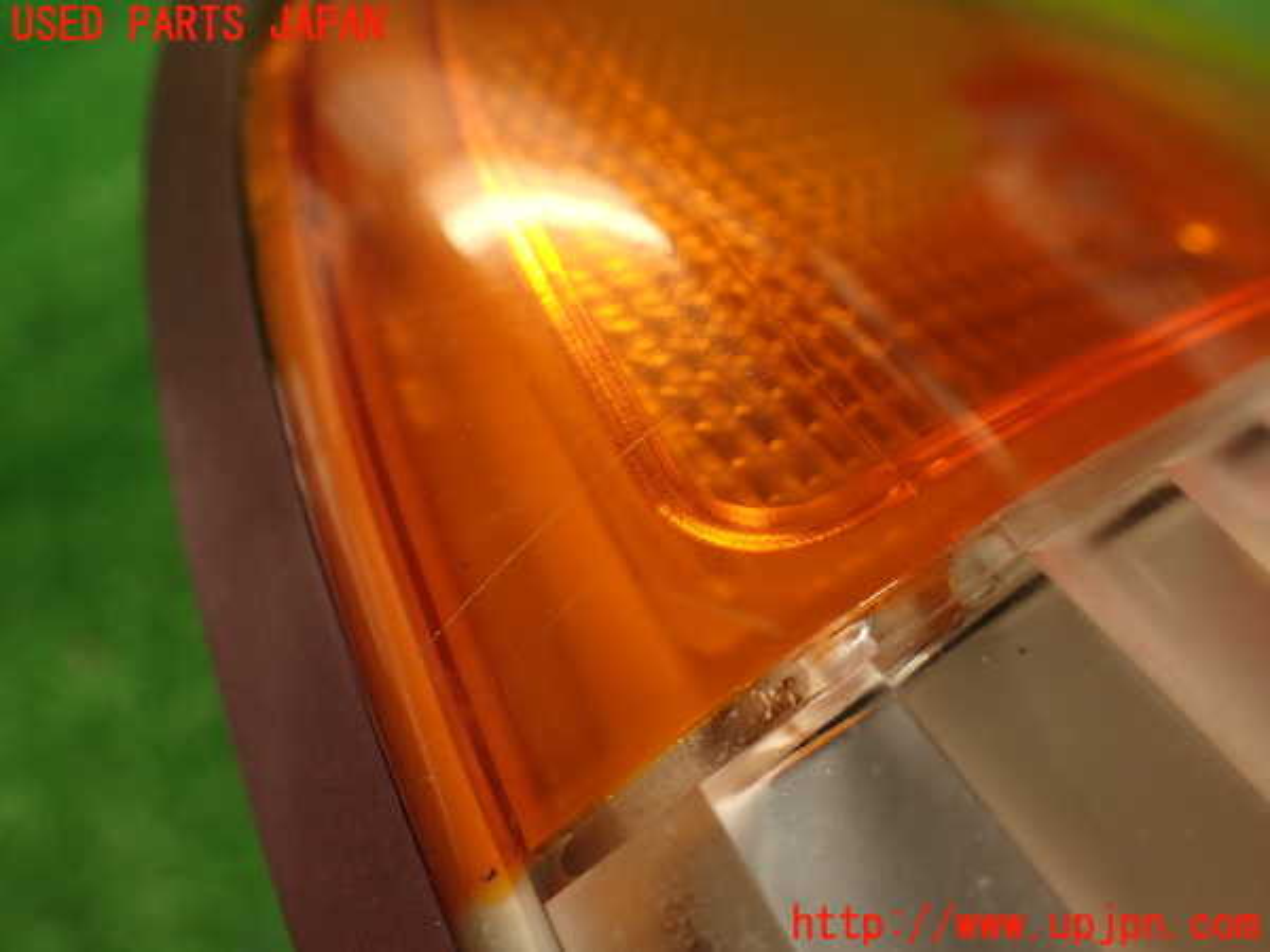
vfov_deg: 44.2
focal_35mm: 32
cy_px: 476
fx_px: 1174
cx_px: 635
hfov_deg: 56.8
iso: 200
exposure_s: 1/60
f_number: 2.4
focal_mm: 5.79
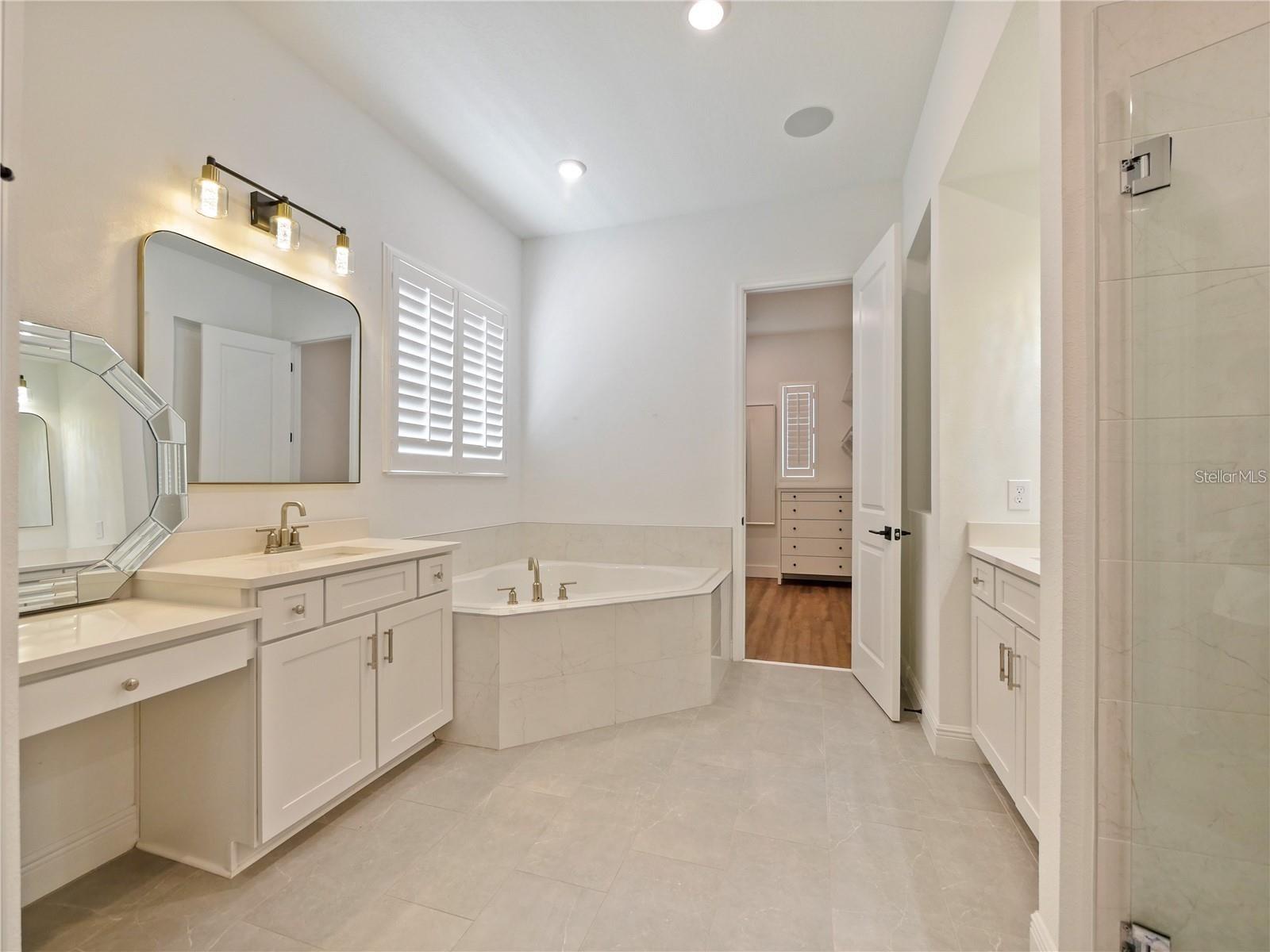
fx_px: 514
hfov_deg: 102.1
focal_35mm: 14
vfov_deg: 85.7
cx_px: 635
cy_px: 476
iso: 640
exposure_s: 1/60
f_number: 4
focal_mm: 7
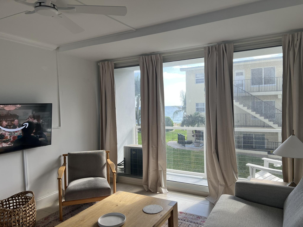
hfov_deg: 67.3
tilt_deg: -1.4
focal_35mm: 26
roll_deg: +1.7
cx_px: 152
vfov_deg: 53.1
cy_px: 114
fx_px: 228
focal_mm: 5.7
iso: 40
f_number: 1.5
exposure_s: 1/144
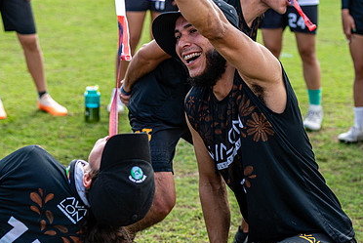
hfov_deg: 18.7
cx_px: 182
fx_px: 1100
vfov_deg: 12.6
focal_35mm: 109
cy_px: 102
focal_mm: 70
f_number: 3.2
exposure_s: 1/800
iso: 100
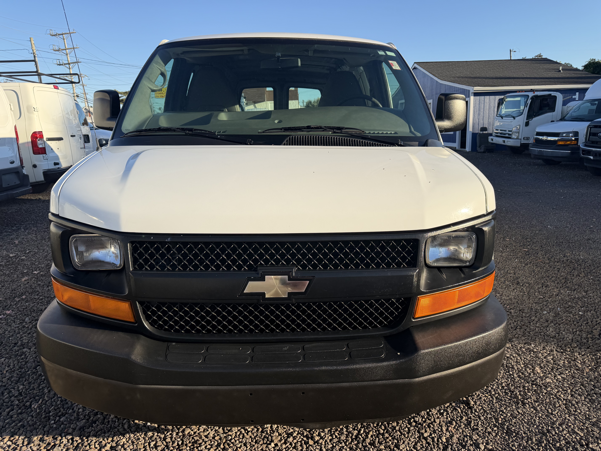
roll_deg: +2.6
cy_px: 226
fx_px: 417
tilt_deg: -12.0
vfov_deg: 56.8
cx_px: 300
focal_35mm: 24
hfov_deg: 71.6
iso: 80
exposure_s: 1/3145
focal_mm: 6.76
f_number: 1.78
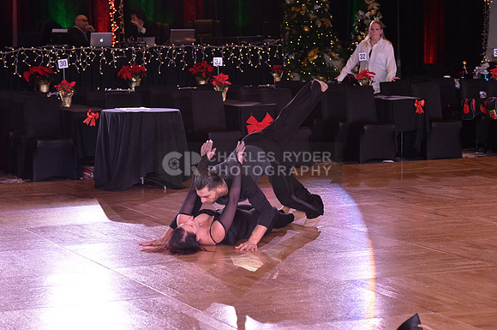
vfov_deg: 13.0
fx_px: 1448
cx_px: 248
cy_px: 165
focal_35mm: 105
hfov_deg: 19.5
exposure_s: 1/250
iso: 2000
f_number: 6.3
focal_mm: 105
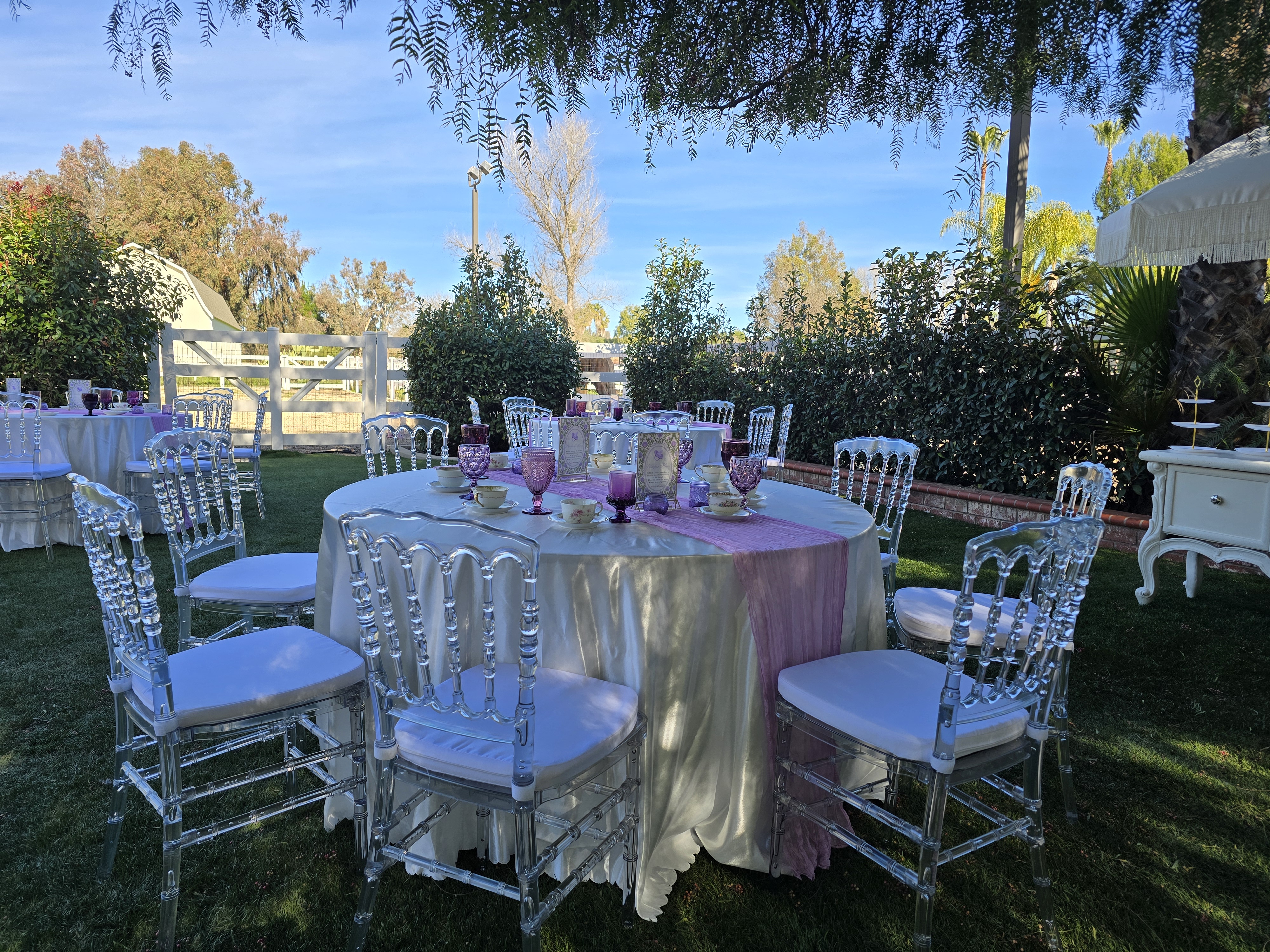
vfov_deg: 58.9
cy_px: 476
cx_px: 635
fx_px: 844
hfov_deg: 73.9
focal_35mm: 23
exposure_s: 1/388
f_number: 1.7
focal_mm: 6.3
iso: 12
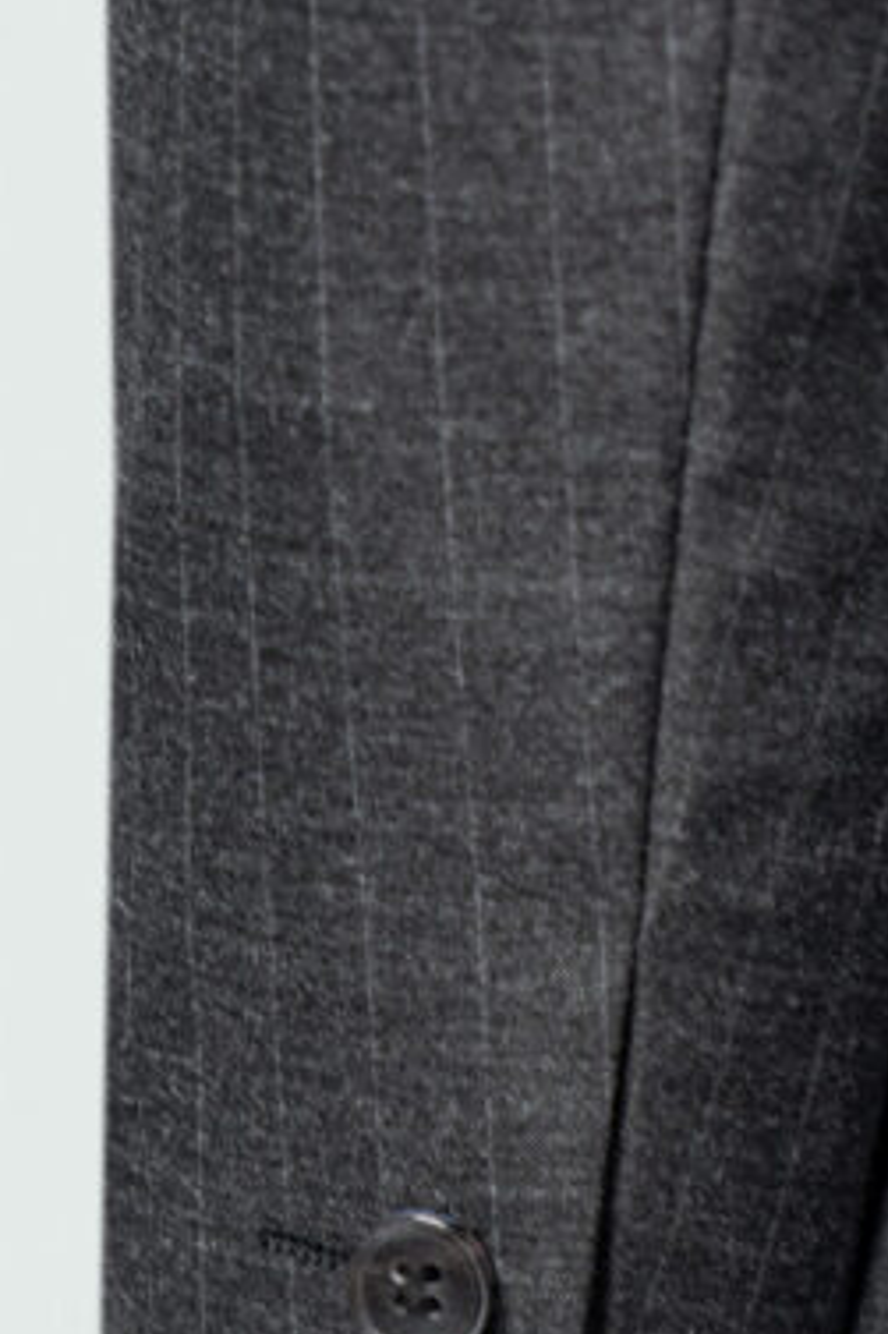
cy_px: 1854
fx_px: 9073
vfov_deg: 8.3
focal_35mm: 245
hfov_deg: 5.6
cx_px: 1107
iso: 125
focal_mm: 59
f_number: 2.8
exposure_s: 1/100
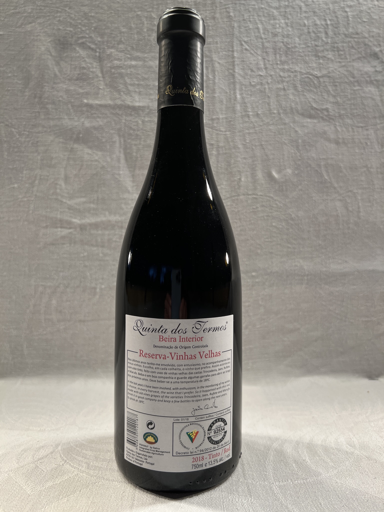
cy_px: 256
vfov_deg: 67.3
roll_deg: -0.9
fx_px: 385
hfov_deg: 53.1
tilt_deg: -2.0
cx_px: 192
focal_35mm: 26
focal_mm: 5.7
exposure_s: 1/144
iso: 32
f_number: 1.5
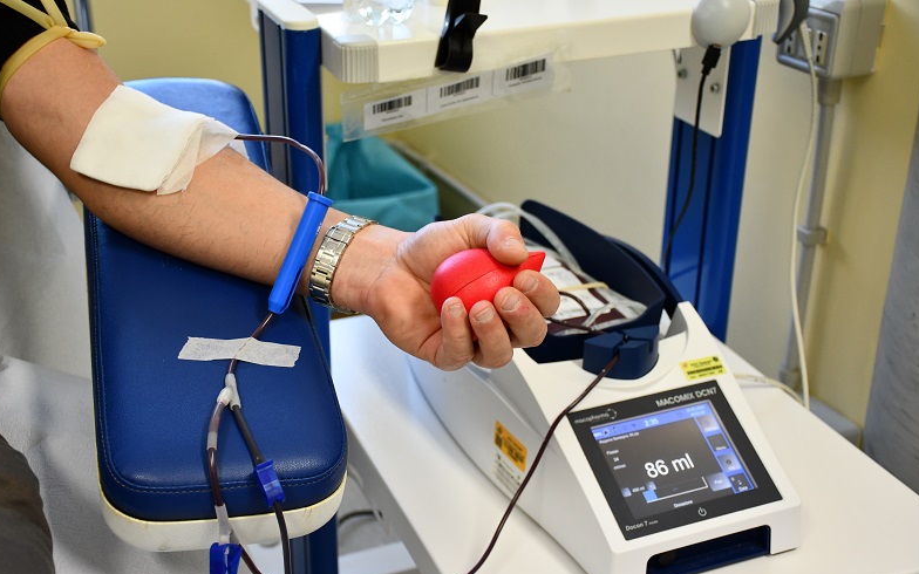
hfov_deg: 38.2
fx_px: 1327
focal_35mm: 53
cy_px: 293
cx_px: 454
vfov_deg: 24.4
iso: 1100
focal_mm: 34
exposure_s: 1/125
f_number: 4.2
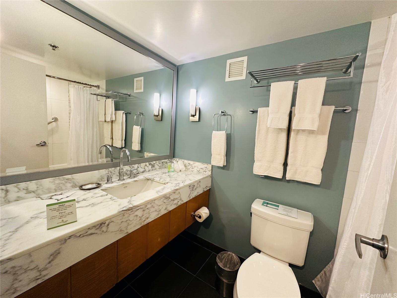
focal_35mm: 14
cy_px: 149
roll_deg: -3.5
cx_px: 198
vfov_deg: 85.7
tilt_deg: -6.9
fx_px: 161
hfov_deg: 102.1
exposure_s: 1/60
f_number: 2.2
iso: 250
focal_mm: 2.22
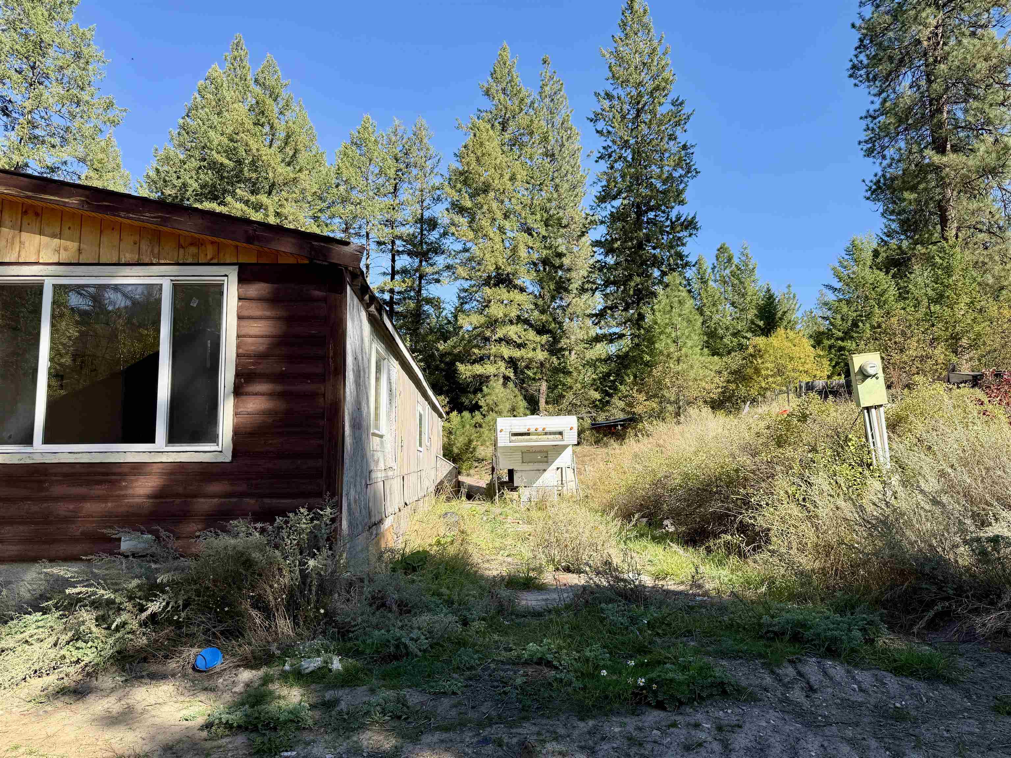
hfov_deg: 71.6
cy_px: 379
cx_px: 506
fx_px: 701
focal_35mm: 24
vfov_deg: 56.8
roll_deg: -0.1
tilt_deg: +7.8
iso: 80
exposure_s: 1/1949
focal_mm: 6.76
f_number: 1.78
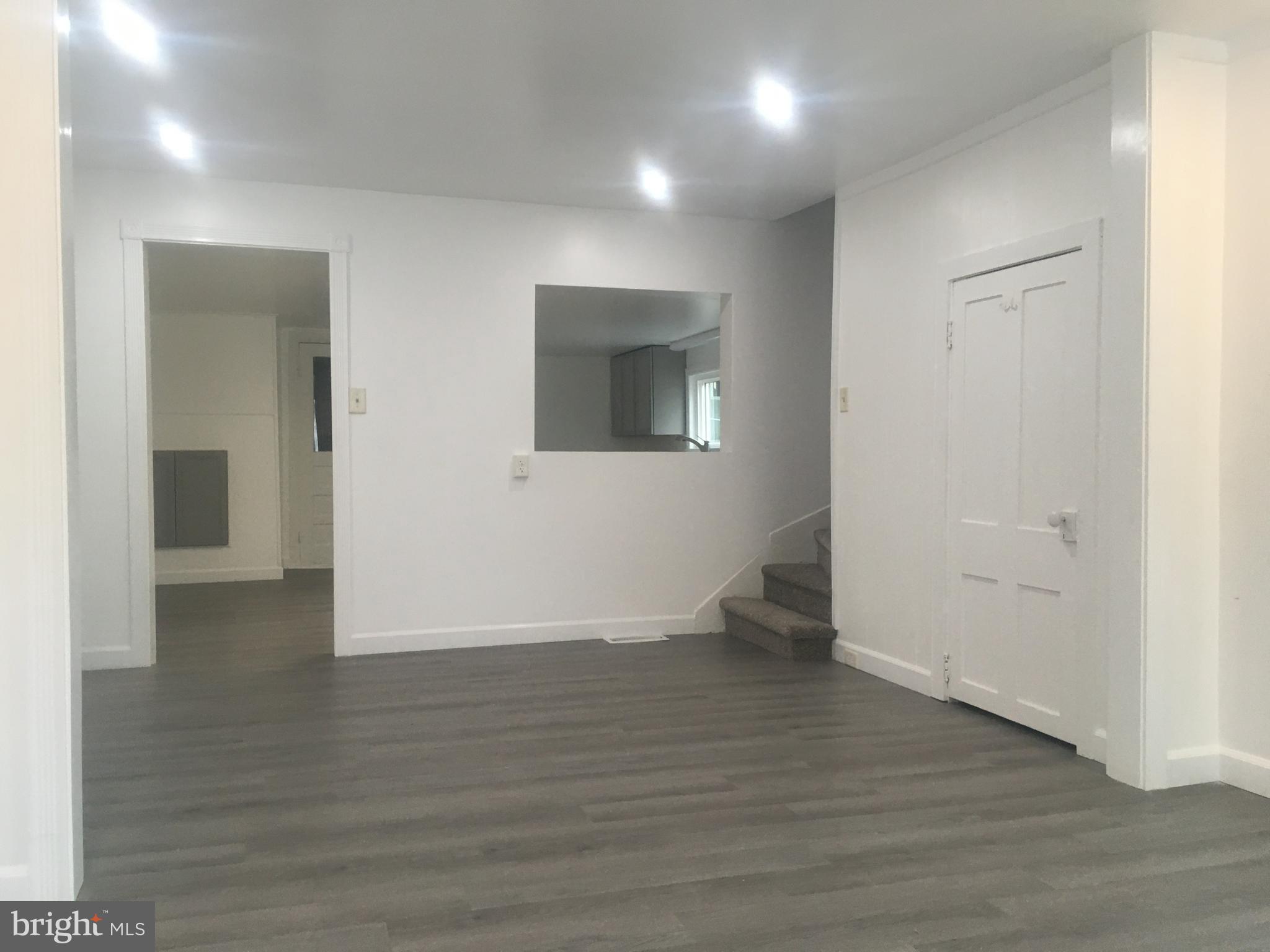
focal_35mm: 29
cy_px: 476
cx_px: 635
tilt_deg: -1.8
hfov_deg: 61.7
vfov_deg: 48.2
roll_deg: +0.3
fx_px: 1064
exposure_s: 1/30
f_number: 2.2
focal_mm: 4.15
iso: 40
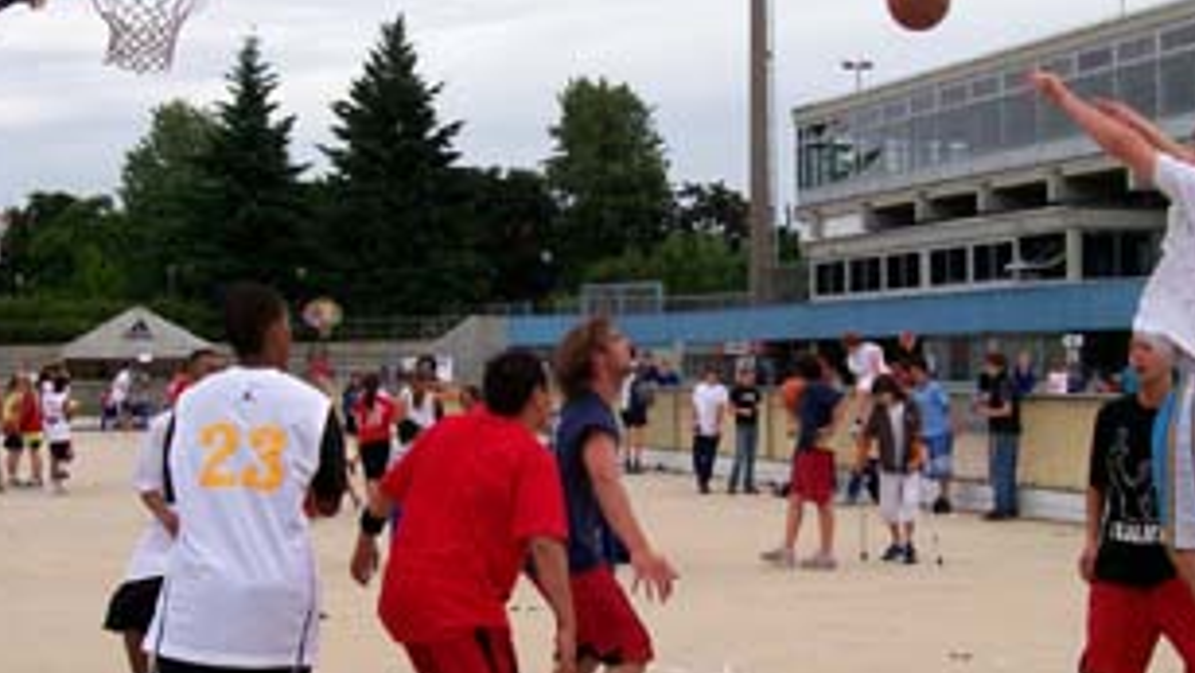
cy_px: 366
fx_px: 2124
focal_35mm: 67
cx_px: 666
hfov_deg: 31.4
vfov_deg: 18.0
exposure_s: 1/498
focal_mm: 7
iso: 80
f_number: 5.6
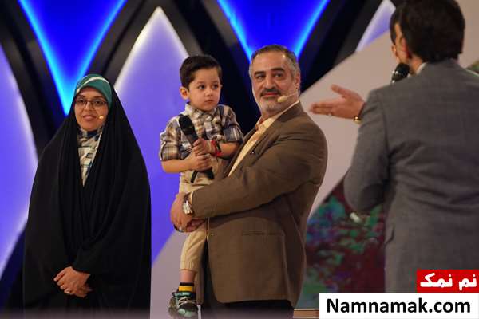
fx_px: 2608
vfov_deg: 7.0
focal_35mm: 196
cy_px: 160
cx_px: 240
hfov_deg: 10.5
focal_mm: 131
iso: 2000
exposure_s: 1/200
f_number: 2.8
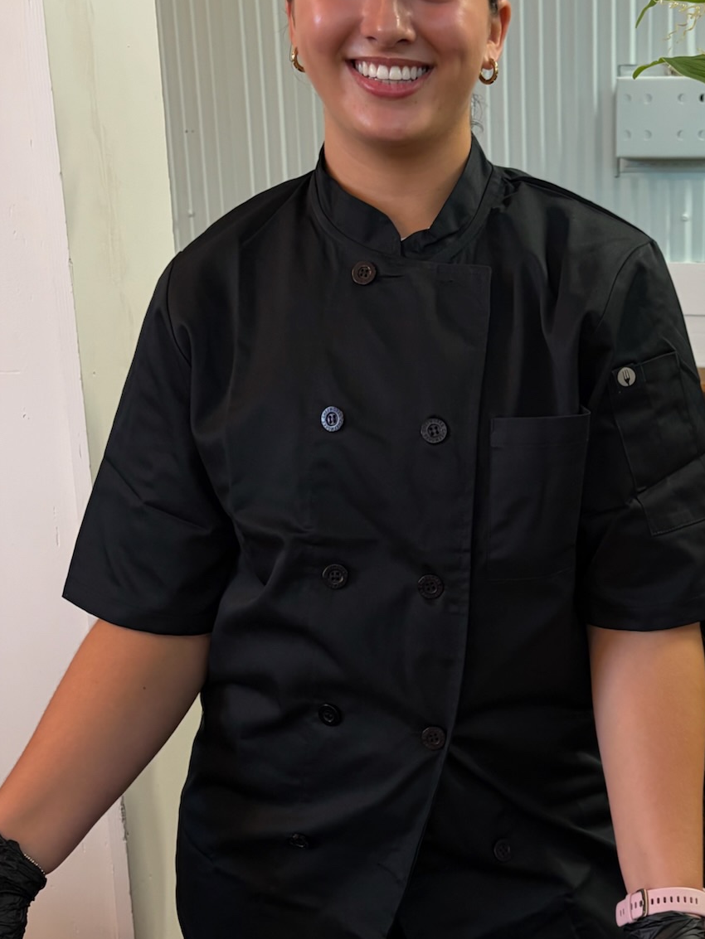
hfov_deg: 29.6
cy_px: 512
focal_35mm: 47
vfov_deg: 40.4
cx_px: 630
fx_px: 1276
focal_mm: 5.96
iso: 250
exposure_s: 1/60
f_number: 1.6
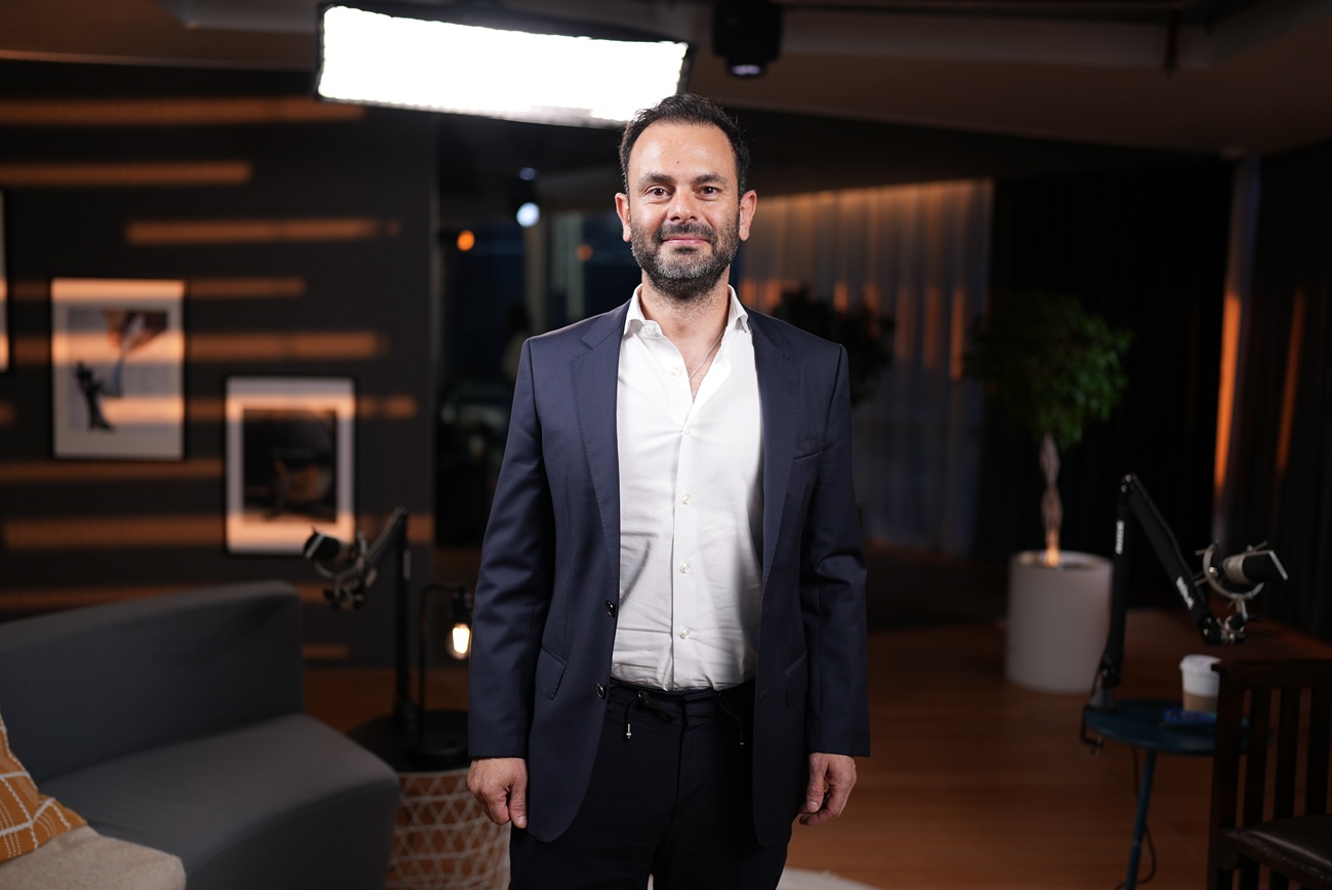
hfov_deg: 54.4
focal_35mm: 35
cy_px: 445
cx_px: 666
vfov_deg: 37.9
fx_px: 1296
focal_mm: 35
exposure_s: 1/80
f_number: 1.4
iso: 100
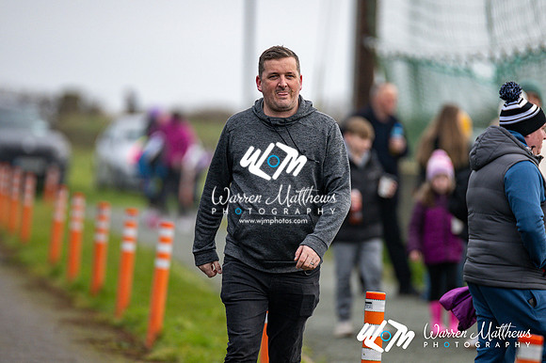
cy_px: 182
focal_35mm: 450
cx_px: 273
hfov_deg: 4.6
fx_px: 6821
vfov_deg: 3.1
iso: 400
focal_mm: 300
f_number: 2.8
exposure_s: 1/1600
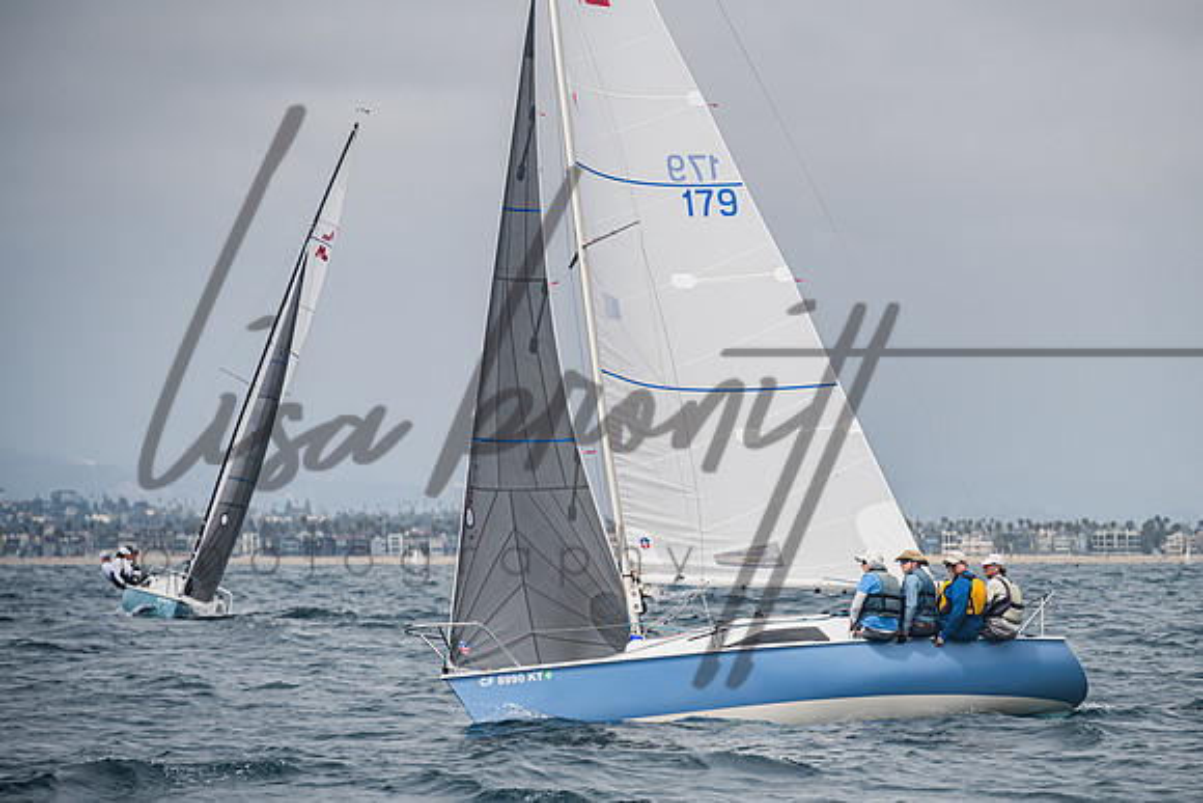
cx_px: 717
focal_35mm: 241
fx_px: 8069
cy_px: 479
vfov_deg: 5.7
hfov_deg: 8.5
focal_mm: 200
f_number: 6.3
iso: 160
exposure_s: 1/640
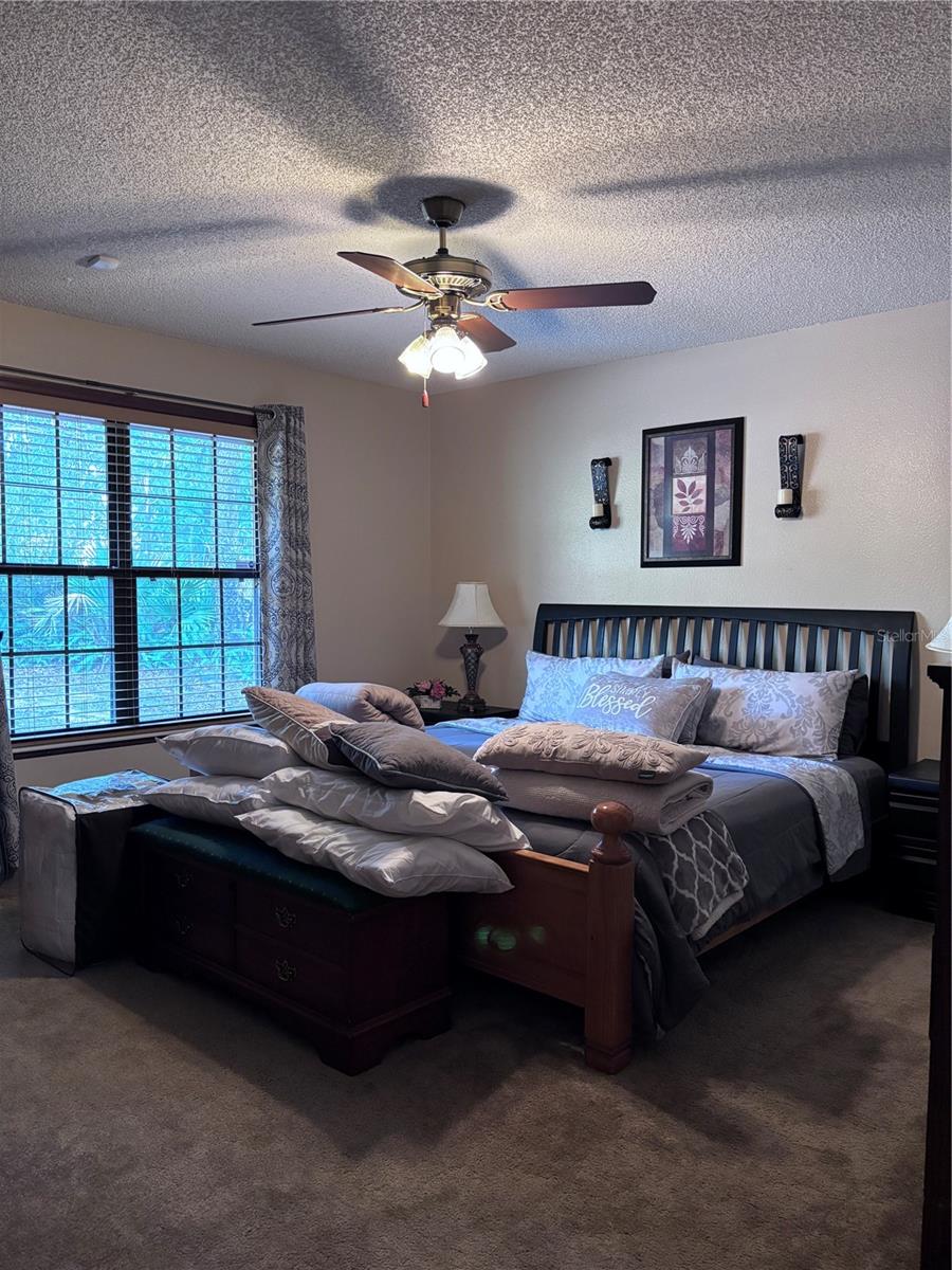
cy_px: 635
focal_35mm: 26
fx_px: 953
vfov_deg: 67.3
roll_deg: -0.5
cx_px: 476
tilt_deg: -4.0
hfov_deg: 53.1
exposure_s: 1/60
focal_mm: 5.96
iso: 500
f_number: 1.6
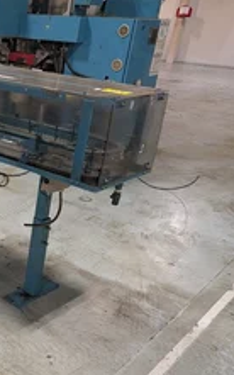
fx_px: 470
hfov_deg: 23.8
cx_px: -88
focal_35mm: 46
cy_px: 218
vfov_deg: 43.4
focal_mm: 6.9
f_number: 1.68
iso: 320
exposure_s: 1/280
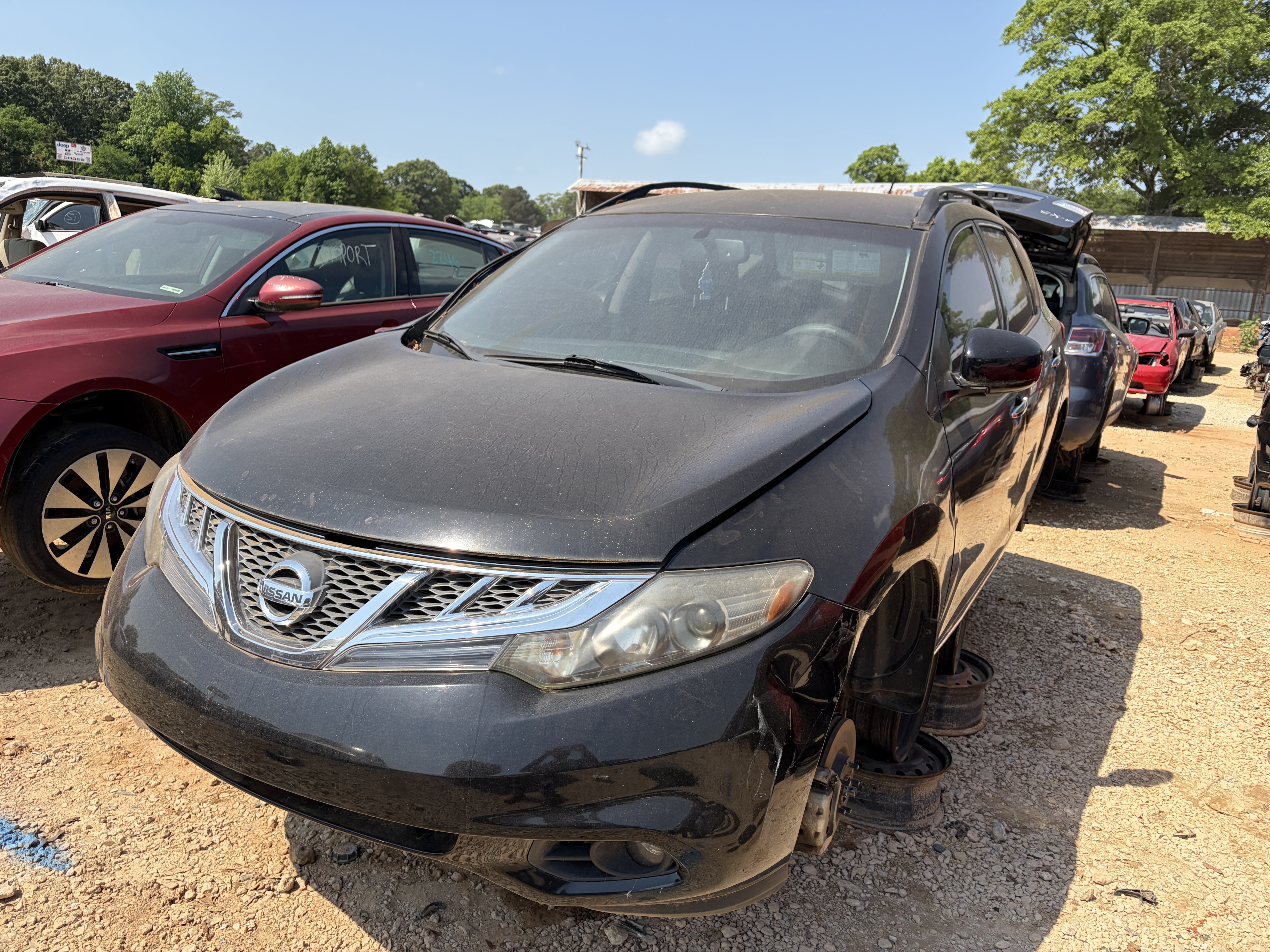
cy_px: 476
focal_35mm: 26
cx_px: 635
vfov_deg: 53.1
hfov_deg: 67.3
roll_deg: -3.1
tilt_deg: -11.1
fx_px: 954
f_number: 1.6
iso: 64
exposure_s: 1/3125
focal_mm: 5.96
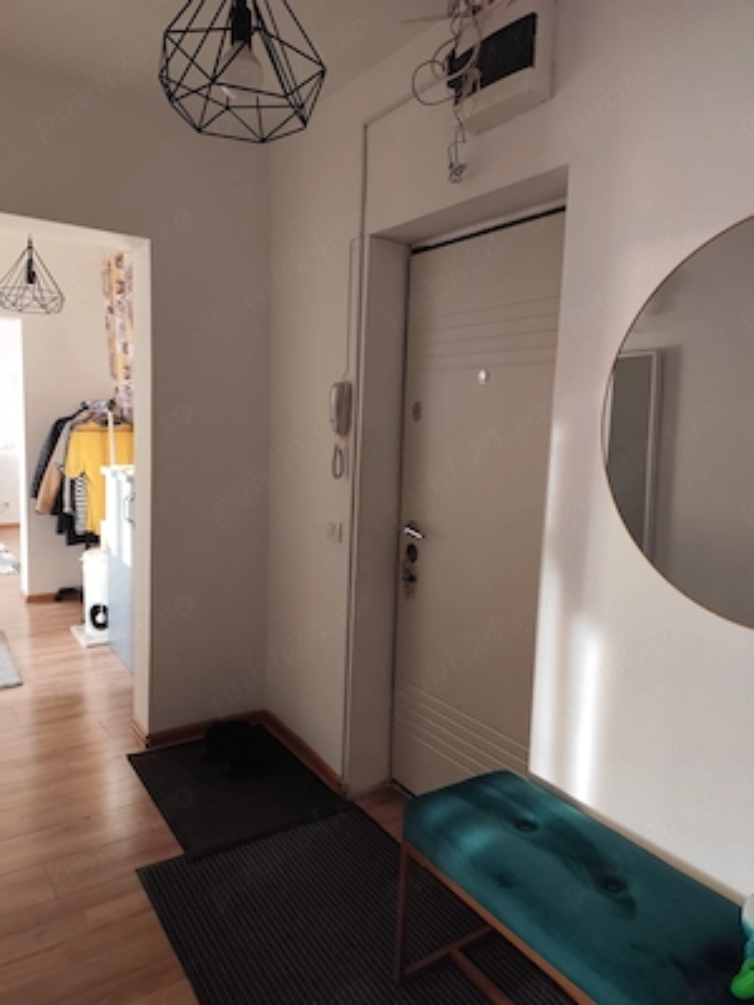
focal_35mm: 23
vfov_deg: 73.9
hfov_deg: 58.9
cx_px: 377
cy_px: 502
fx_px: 668
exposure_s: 1/25
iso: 640
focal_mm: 6.19
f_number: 1.65
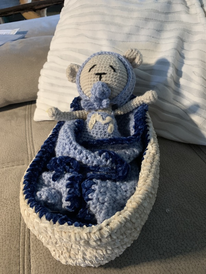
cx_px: 103
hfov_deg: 53.1
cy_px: 137
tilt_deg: -38.5
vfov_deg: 67.3
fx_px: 206
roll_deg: +8.1
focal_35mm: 26
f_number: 1.8
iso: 500
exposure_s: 1/30
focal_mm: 4.25
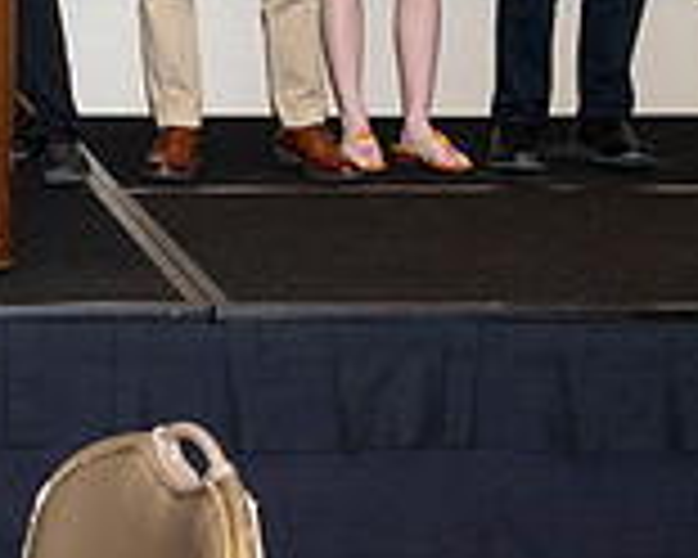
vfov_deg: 11.0
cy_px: -412
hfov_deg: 13.9
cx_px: -270
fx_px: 2727
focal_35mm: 132
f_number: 5.6
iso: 1000
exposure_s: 1/100
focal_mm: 31.5
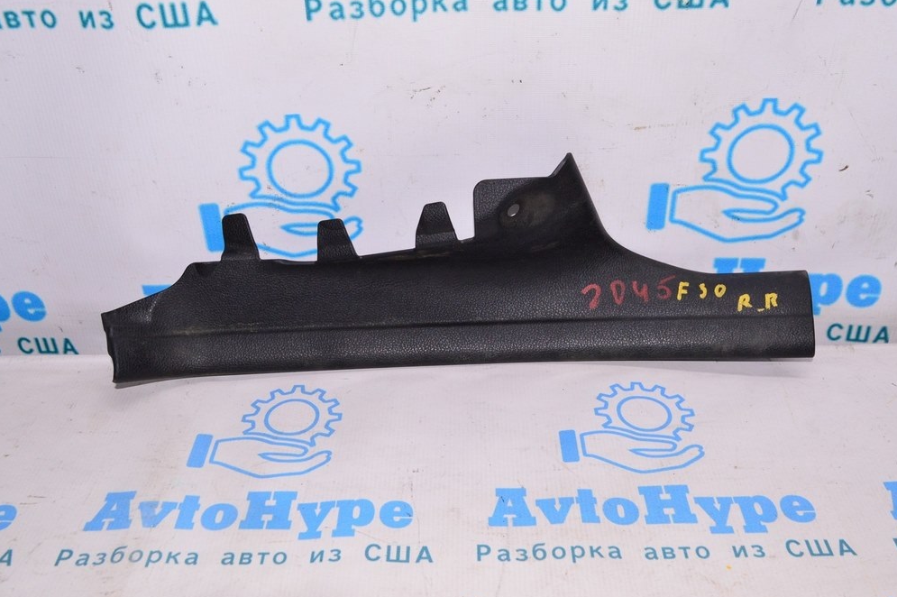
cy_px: 304
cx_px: 460
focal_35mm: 36
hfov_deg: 53.8
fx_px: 884
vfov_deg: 37.3
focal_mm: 23
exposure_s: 1/200
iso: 1600
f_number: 8
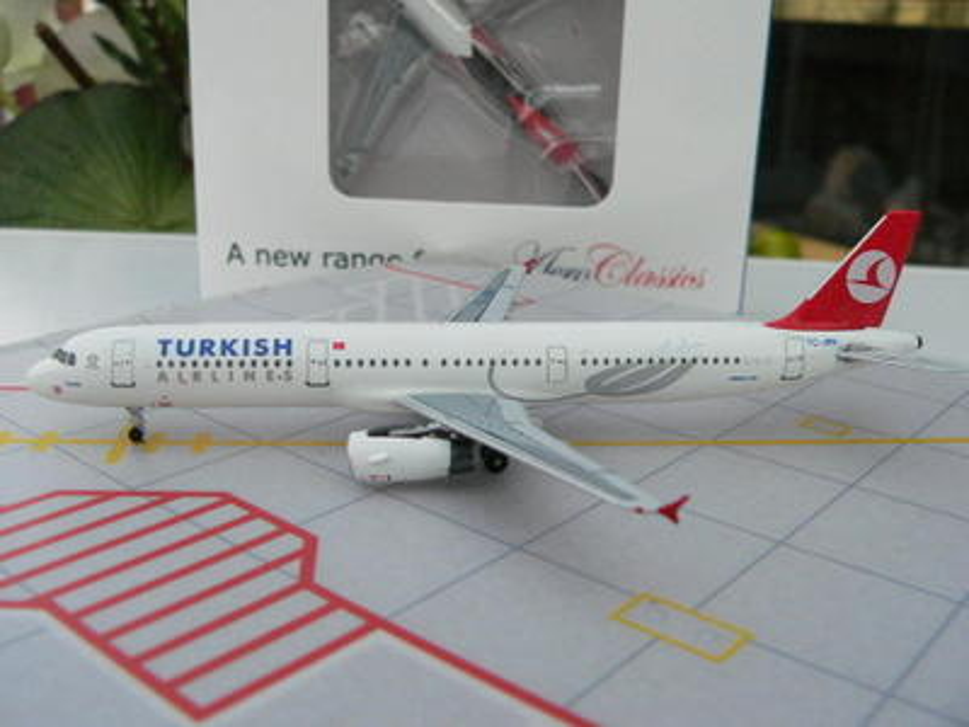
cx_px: 484
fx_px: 1064
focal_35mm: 38
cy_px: 364
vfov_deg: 37.7
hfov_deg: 49.0
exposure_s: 1/320
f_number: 4
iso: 400
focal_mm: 6.4
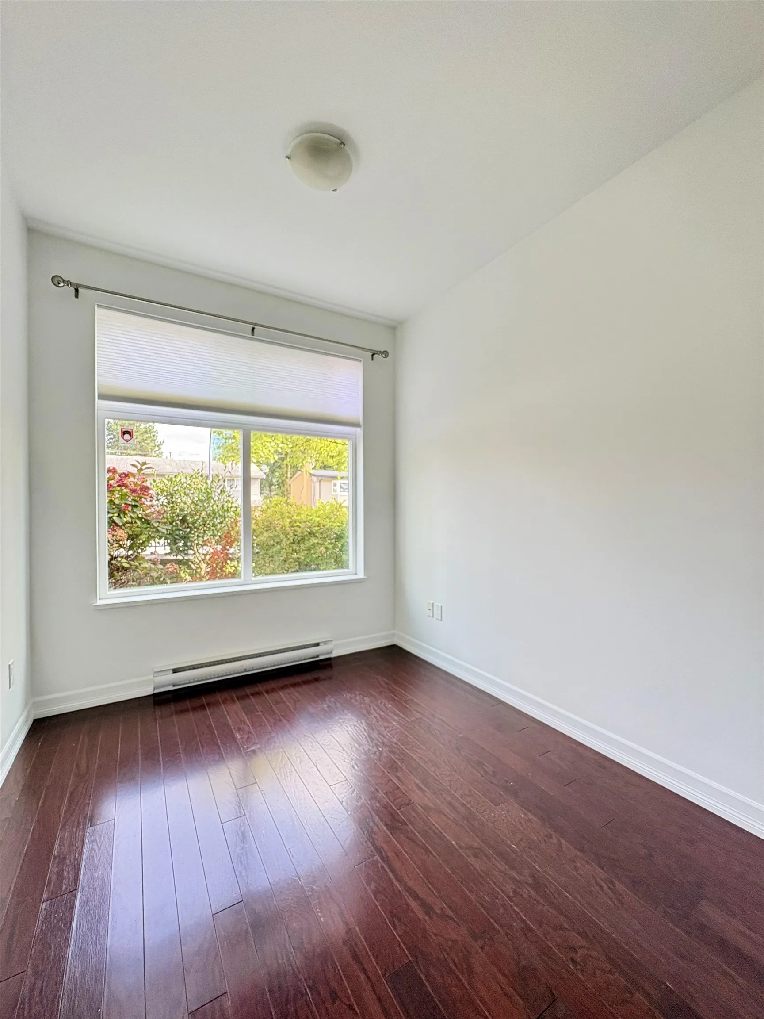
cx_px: 382
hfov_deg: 85.7
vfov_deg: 102.1
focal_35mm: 14
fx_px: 412
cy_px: 510
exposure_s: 1/78
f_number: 2.2
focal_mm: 2.22
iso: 200
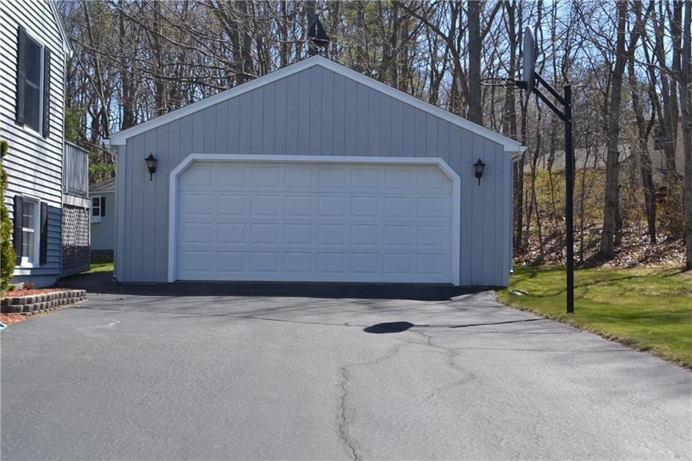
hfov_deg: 38.9
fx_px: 980
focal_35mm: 51
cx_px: 346
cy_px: 230
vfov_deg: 26.5
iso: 100
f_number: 6.3
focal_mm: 34
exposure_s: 1/160
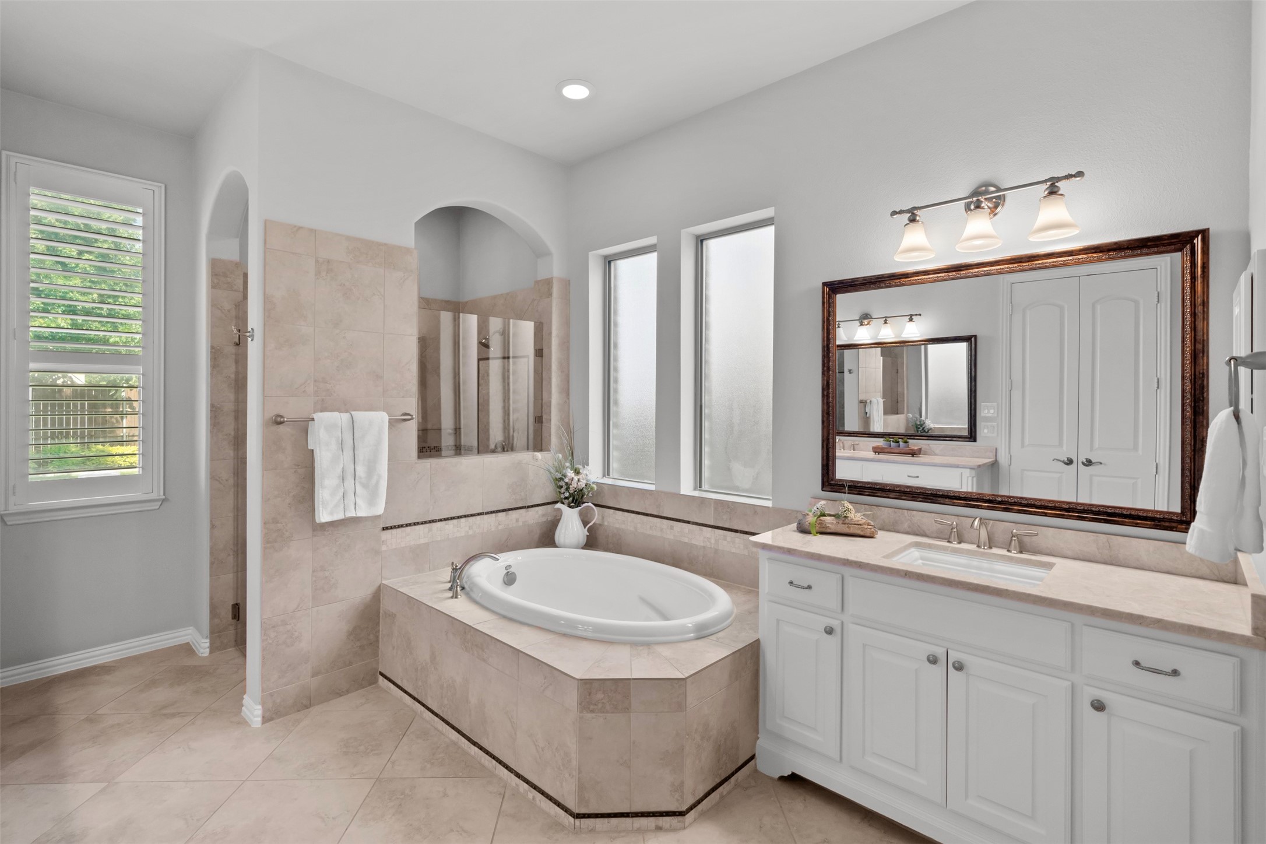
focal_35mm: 16
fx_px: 563
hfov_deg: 96.7
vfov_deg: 73.7
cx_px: 633
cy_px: 422
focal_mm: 16
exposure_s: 1/8
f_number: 8
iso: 320
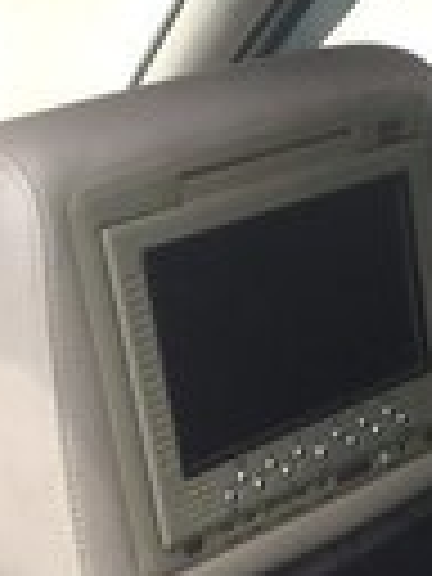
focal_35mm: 112
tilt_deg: -25.6
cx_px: 670
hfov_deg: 12.5
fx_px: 1864
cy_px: 734
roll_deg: +8.5
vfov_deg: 16.7
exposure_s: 1/270
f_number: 2.2
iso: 32
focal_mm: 4.15
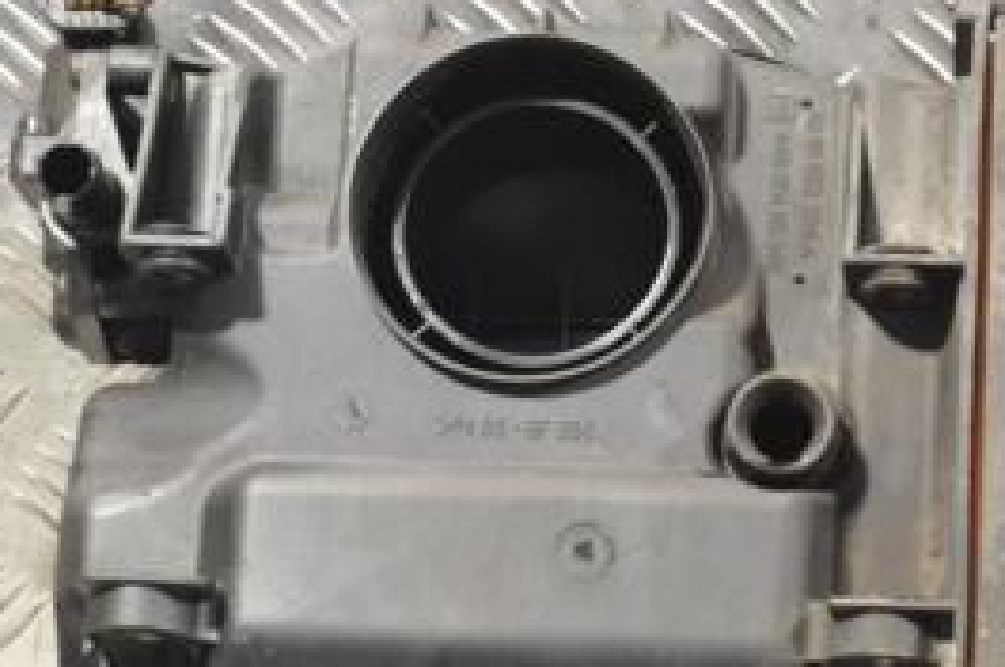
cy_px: 587
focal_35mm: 136
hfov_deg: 15.0
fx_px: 3792
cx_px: 808
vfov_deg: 10.0
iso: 3200
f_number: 6.3
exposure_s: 1/160
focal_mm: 40
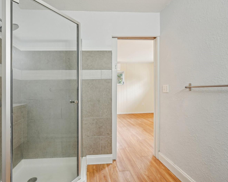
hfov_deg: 92.1
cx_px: 93
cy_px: 90
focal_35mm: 16
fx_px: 108
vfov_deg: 80.4
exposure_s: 1/8
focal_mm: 14
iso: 400
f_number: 8
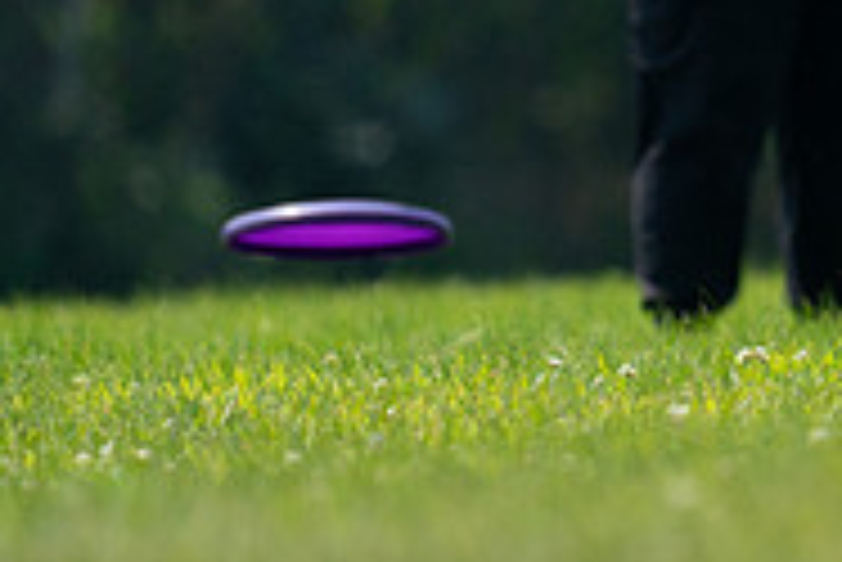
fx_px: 33026
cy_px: 61
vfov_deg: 1.0
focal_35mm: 1411
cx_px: 1292
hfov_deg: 1.5
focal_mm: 456
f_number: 6.3
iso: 1250
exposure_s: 1/4000
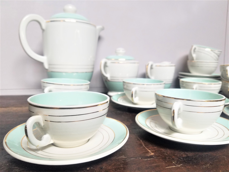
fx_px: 172
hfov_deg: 67.3
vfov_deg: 53.1
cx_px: 114
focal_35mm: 26
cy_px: 86
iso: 100
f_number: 1.7
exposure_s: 1/120
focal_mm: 4.2
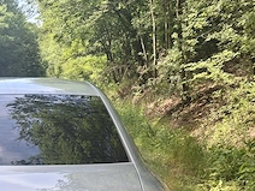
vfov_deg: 21.1
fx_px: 479
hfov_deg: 27.8
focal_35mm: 65
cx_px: -8
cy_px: 225
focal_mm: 5.54
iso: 50
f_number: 1.8
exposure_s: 1/234
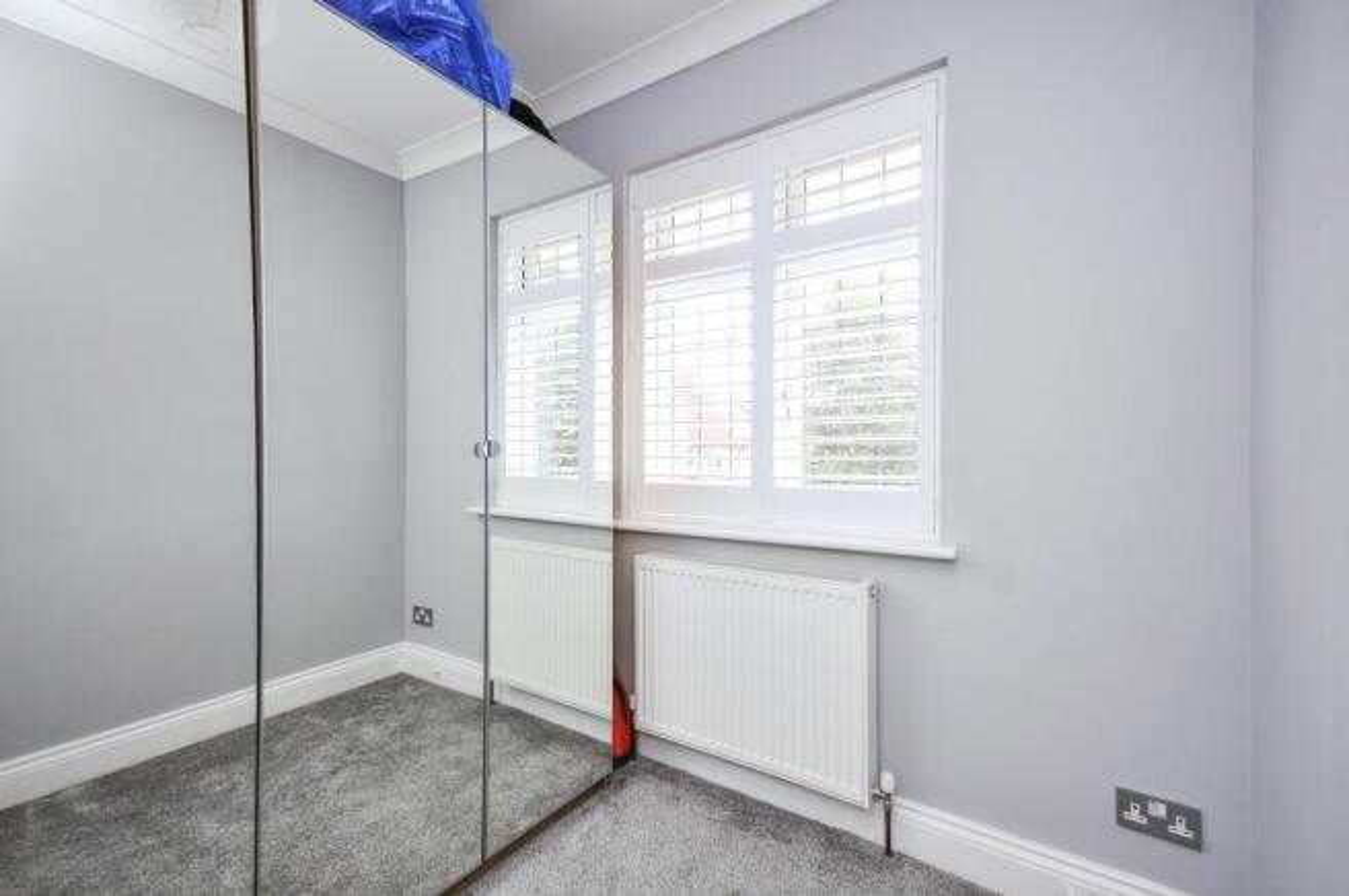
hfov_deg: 100.4
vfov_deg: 77.2
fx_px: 562
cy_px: 448
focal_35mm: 15
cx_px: 674
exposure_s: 1/100
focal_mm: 10
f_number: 5
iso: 200
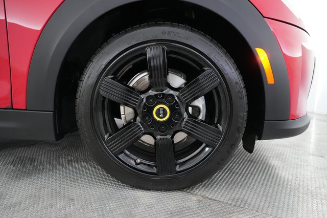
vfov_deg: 49.5
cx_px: 164
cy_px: 109
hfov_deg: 69.4
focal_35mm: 26
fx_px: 236
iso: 8000
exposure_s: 1/160
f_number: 2.8
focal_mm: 26
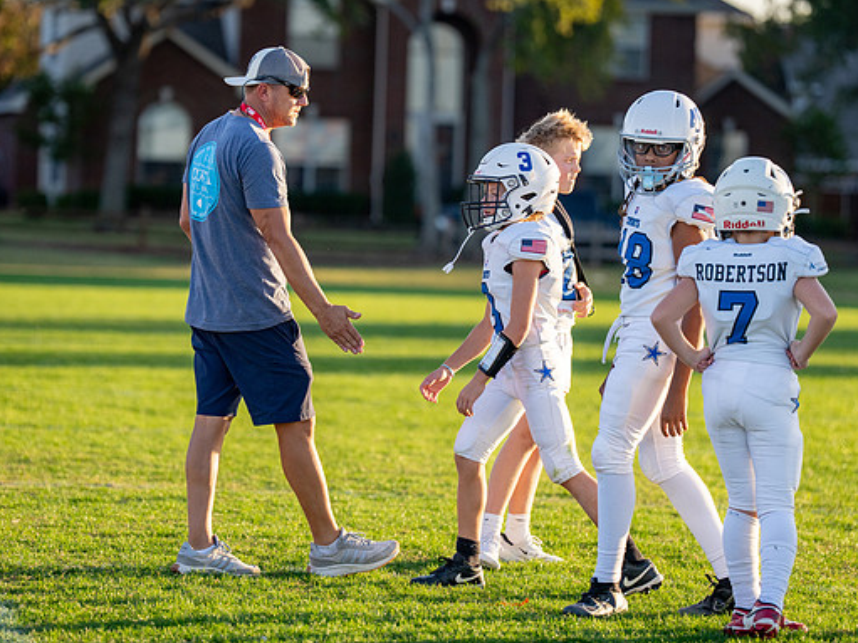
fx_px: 4832
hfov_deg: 10.1
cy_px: 313
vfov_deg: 7.6
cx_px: 387
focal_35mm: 195
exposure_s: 1/2000
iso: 320
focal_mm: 147
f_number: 2.8
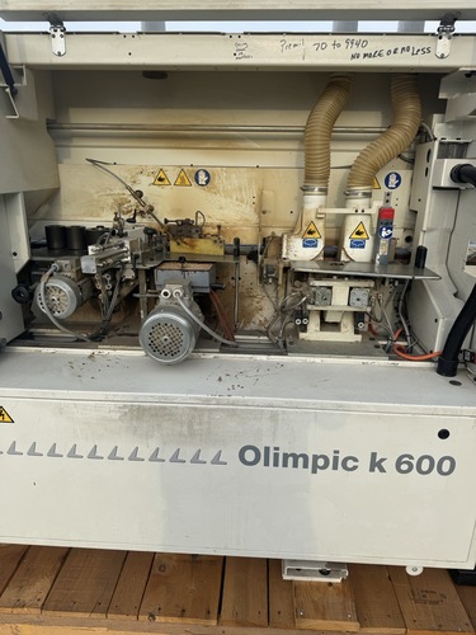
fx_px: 440
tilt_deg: -20.8
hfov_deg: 56.8
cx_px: 238
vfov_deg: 71.6
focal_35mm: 24
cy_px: 318
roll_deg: -0.9
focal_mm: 6.76
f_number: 1.78
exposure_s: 1/1637
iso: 80
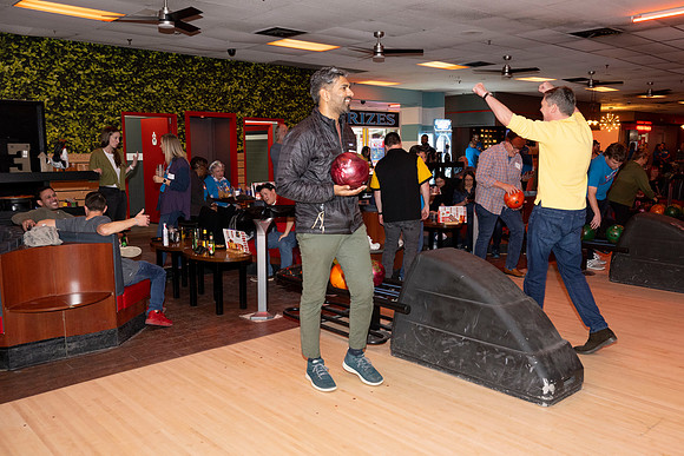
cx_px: 342
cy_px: 228
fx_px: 580
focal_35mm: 30
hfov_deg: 61.1
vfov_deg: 43.0
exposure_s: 1/100
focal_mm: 30.5
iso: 2000
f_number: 5.6
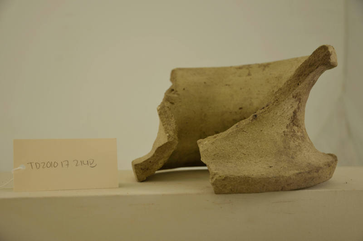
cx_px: 182
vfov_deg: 22.6
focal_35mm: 60
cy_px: 120
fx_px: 604
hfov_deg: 33.4
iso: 200
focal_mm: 40
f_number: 4.8
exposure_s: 1/60
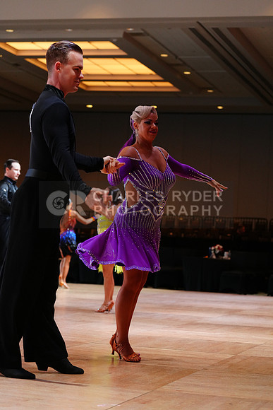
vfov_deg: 23.9
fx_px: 966
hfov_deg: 16.1
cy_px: 205
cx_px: 136
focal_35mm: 85
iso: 2500
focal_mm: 85
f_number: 4
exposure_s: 1/250
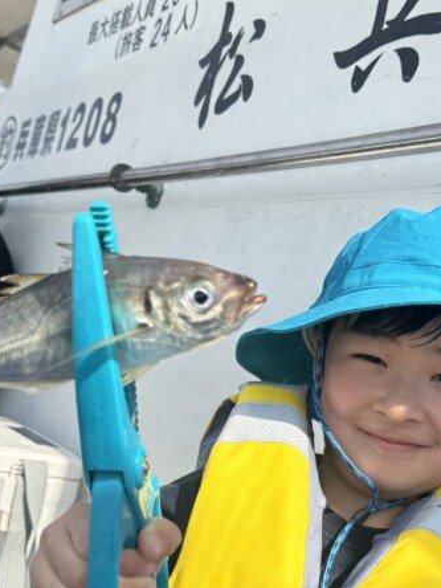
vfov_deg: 35.2
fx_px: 917
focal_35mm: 54
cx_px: 250
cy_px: 397
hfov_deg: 27.0
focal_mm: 6.76
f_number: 1.78
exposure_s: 1/4950
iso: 80
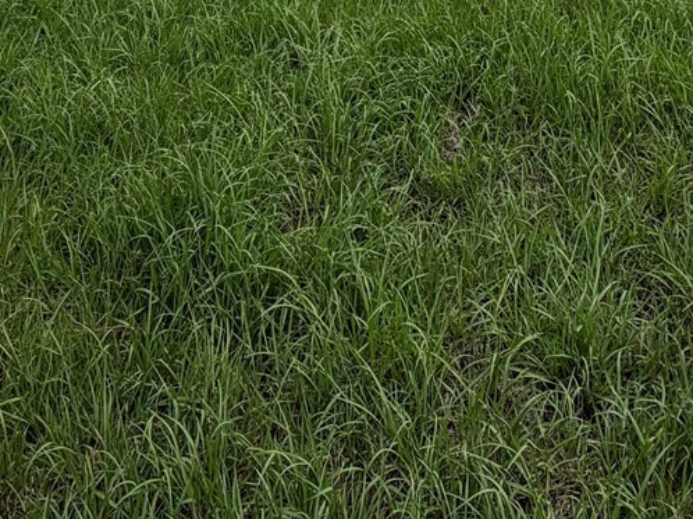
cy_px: -306
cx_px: 384
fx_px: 900
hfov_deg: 42.0
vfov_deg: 23.7
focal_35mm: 45
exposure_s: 1/770
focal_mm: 2.22
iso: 20
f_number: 2.2
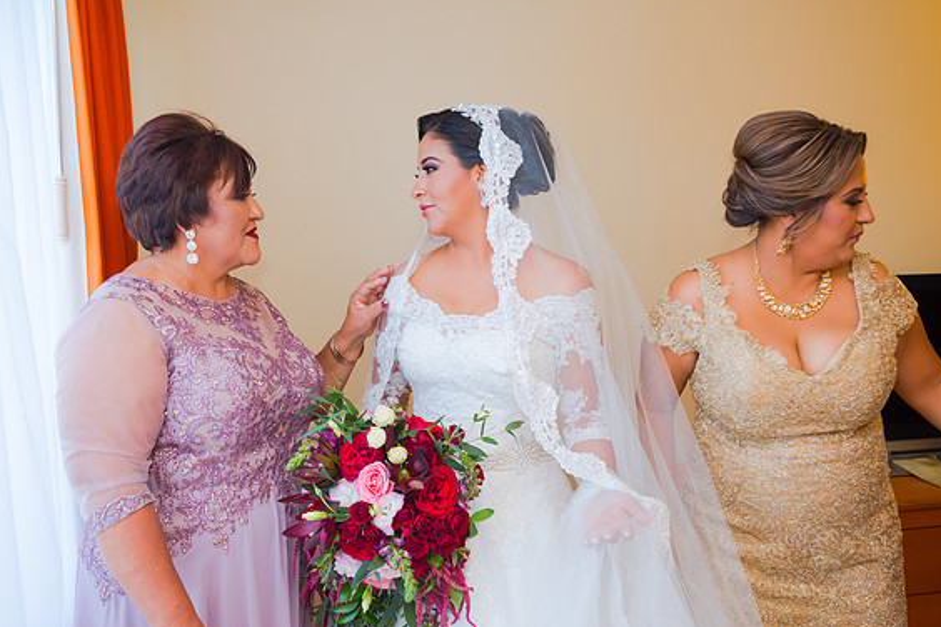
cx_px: 470
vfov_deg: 36.9
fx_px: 941
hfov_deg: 53.1
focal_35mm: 36
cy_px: 306
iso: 1600
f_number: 3.5
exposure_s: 1/125
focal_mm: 35
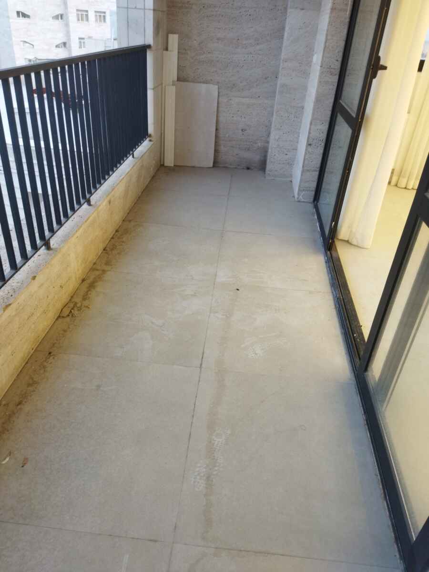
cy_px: 286
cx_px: 214
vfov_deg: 65.3
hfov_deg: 51.4
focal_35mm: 27
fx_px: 446
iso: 175
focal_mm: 4.71
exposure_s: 1/50
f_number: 1.79
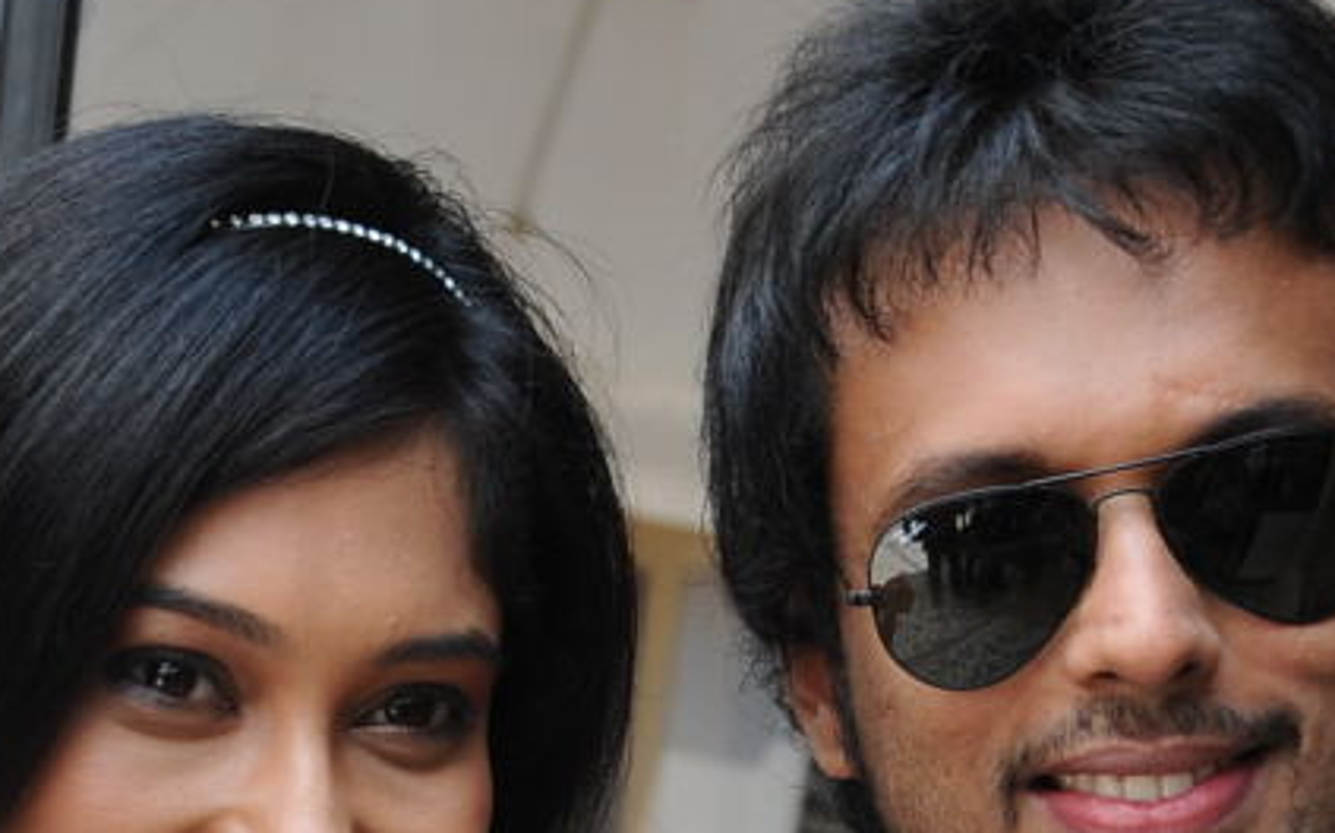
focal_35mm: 185
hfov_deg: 11.3
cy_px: 1481
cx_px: 208
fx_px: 6728
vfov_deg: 6.9
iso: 320
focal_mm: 48
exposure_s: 1/125
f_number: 7.1
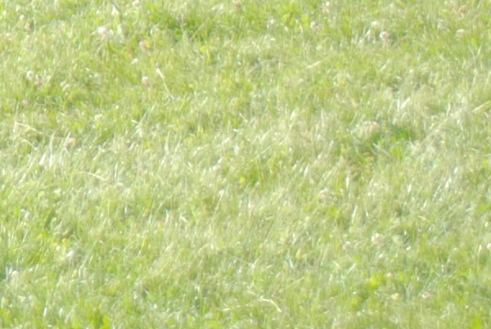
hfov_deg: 5.9
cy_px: -606
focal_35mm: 329
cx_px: -818
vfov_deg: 4.1
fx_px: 4494
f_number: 7.1
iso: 100
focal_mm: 34
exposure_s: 1/200
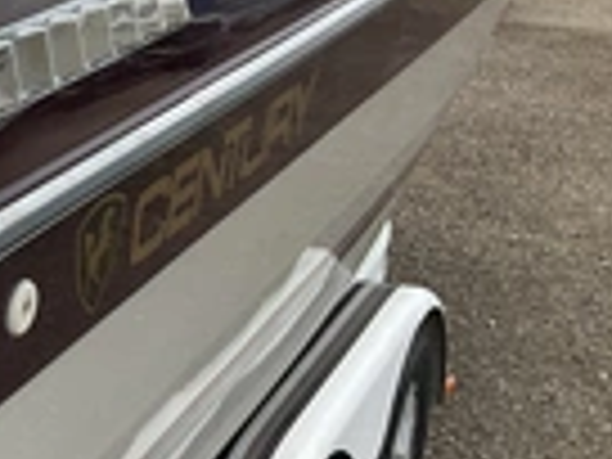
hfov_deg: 20.7
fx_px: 1503
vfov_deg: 17.4
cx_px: -212
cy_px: 248
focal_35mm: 85
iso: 25
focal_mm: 3
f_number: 1.8
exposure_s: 1/383
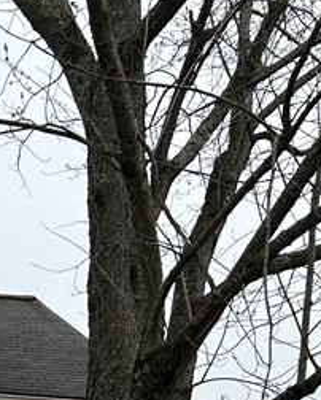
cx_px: -348
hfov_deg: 12.8
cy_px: 563
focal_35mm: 103
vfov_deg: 17.2
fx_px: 1222
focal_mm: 5.7
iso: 50
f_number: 1.5
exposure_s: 1/5882
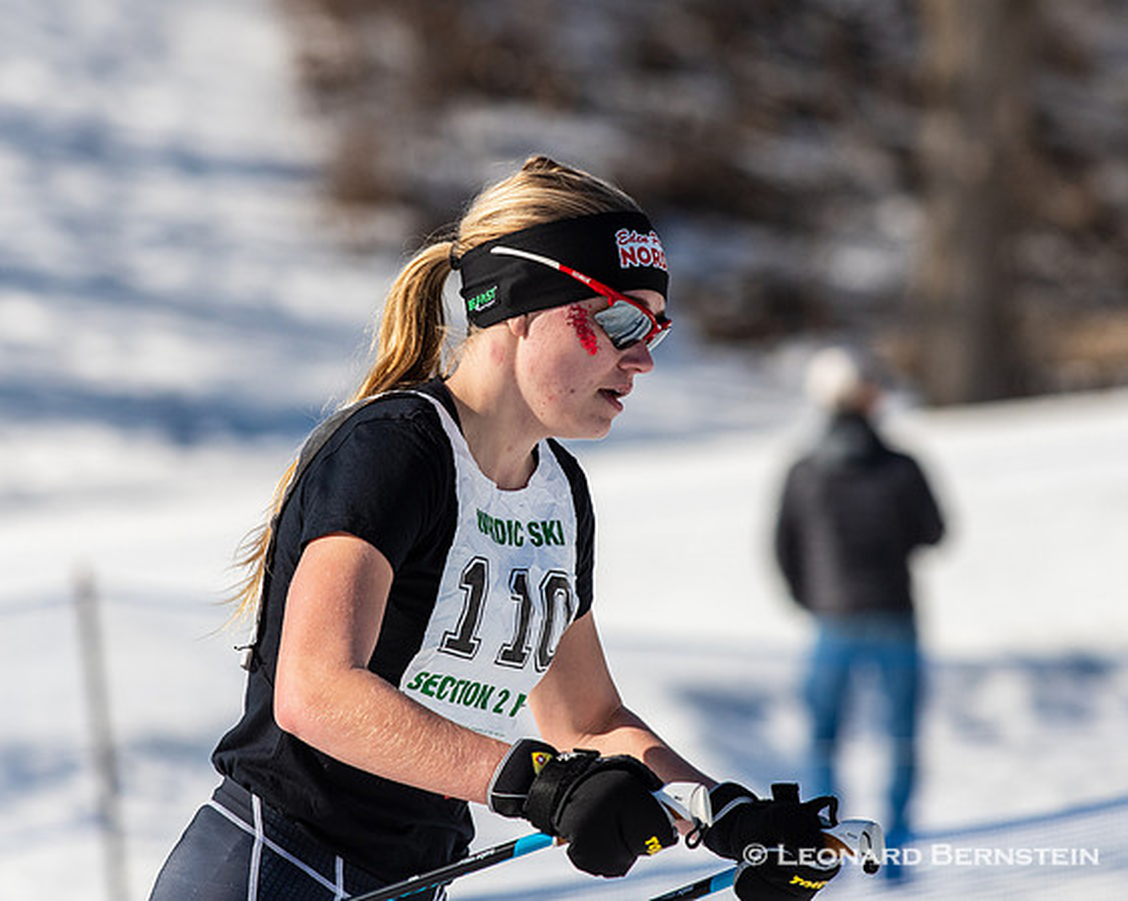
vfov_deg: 2.7
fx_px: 18885
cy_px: 398
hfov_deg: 3.4
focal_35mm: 566
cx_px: 493
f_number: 6.3
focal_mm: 300
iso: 400
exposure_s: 1/2000
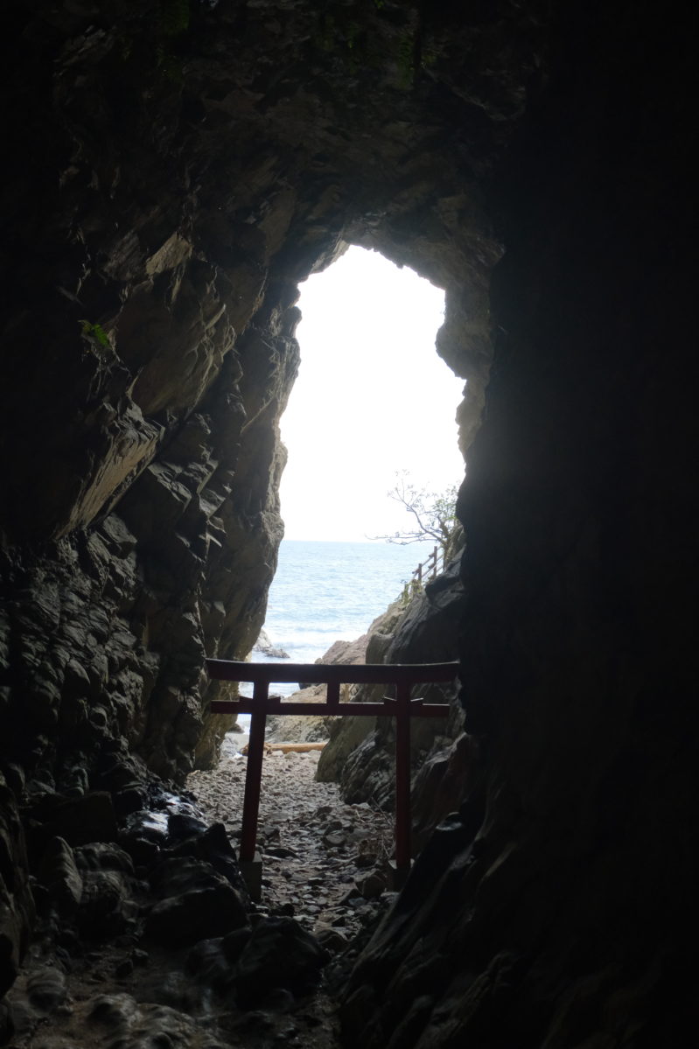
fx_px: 990
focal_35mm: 34
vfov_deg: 55.8
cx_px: 350
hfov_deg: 38.9
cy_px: 524
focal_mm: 22.9
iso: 3200
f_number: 4
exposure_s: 1/550
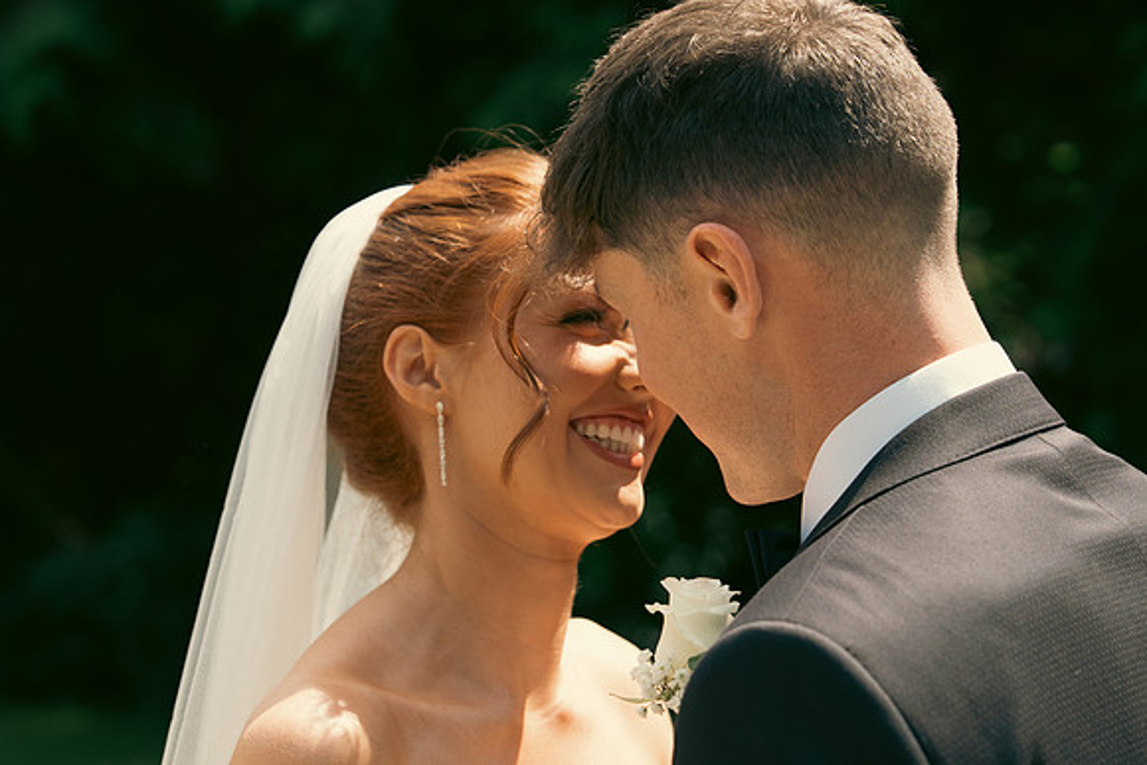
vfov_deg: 13.0
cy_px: 382
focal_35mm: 105
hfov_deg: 19.5
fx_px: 3346
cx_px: 574
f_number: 3.5
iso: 320
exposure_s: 1/1600
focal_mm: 70
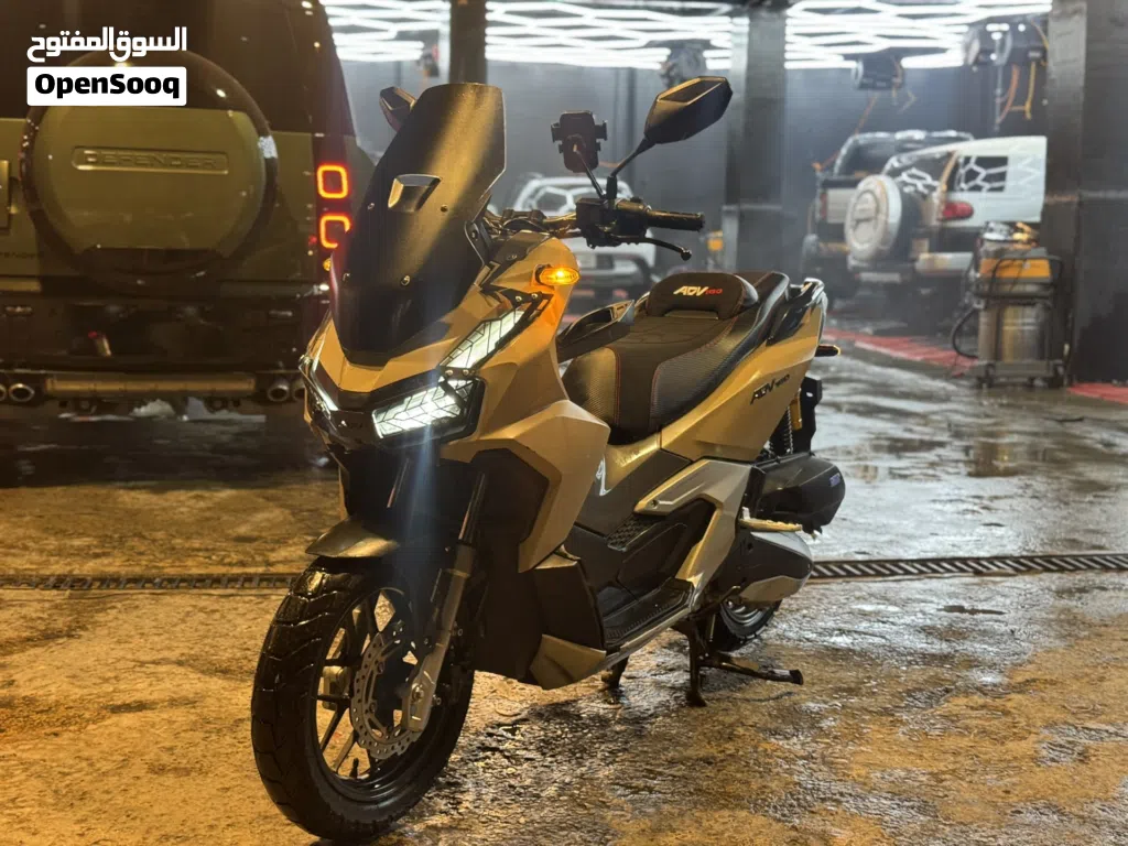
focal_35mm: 48
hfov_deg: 39.7
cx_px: 564
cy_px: 423
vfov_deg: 30.3
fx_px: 1564
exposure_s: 1/60
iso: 160
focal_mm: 6.76
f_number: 1.78
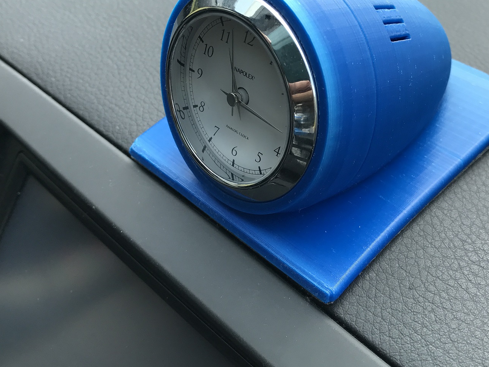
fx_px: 622
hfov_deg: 42.6
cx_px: 310
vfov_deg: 32.6
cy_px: 126
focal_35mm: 44
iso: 20
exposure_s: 1/463
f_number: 1.8
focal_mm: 3.99
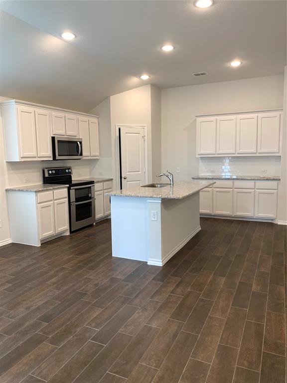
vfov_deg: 67.3
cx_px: 144
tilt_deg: -5.9
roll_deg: +0.9
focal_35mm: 26
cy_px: 192
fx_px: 287
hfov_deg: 53.1
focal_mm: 4.25
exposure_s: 1/60
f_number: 1.8
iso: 100
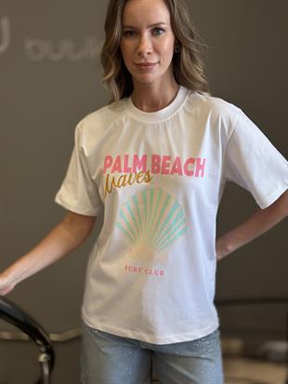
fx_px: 532
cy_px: 192
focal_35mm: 48
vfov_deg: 39.6
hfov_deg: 30.3
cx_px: 144
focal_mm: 6.86
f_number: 1.78
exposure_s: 1/197
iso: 80
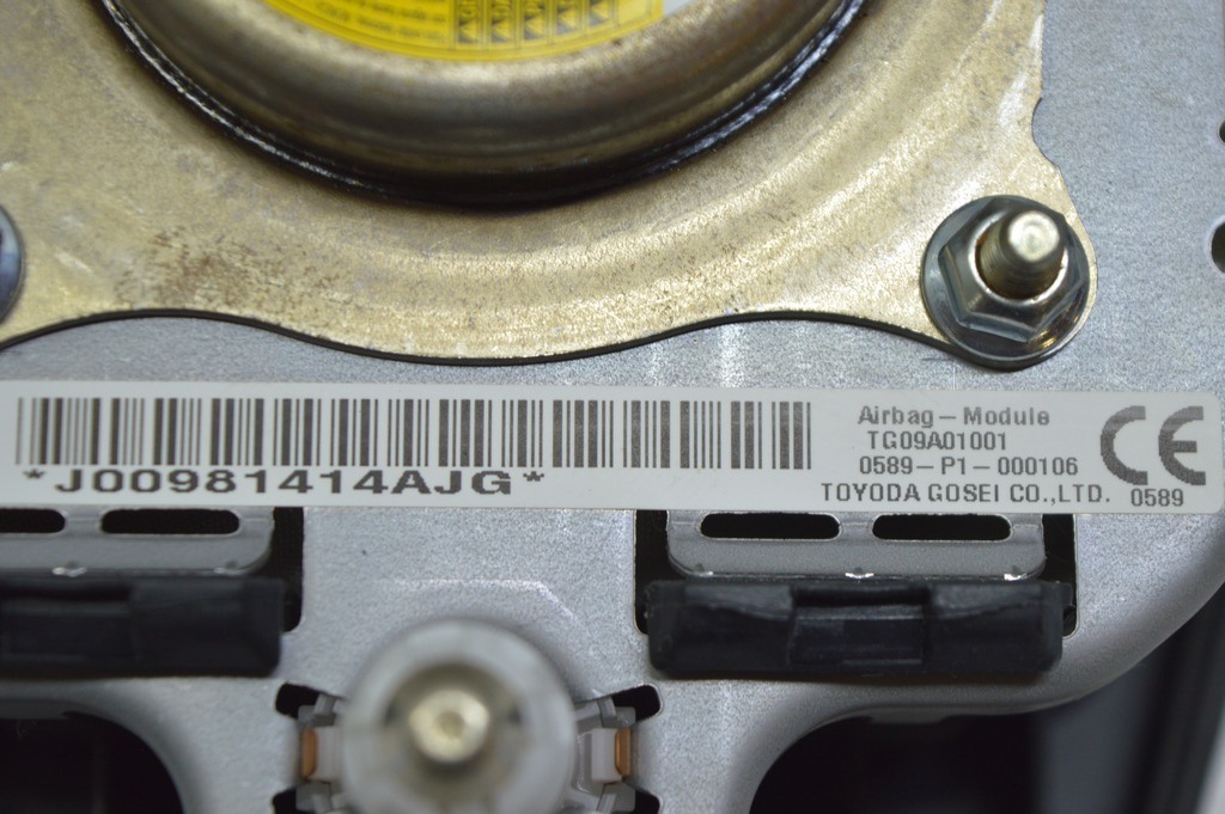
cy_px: 407
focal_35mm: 82
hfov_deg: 24.6
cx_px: 612
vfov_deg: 16.5
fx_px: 2805
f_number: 5.6
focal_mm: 55
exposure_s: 1/50
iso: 400
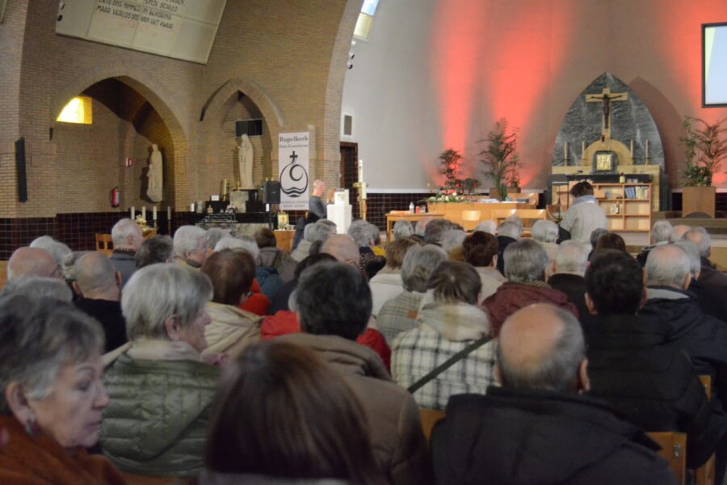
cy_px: 242
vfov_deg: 31.9
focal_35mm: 42
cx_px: 364
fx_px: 848
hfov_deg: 46.4
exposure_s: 1/50
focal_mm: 28
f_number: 3.5
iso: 6400
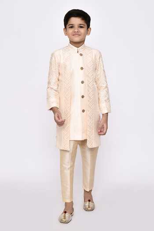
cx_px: 77
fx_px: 321
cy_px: 116
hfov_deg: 27.0
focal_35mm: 50
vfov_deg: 39.6
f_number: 10
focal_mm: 50
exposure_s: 1/160
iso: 250
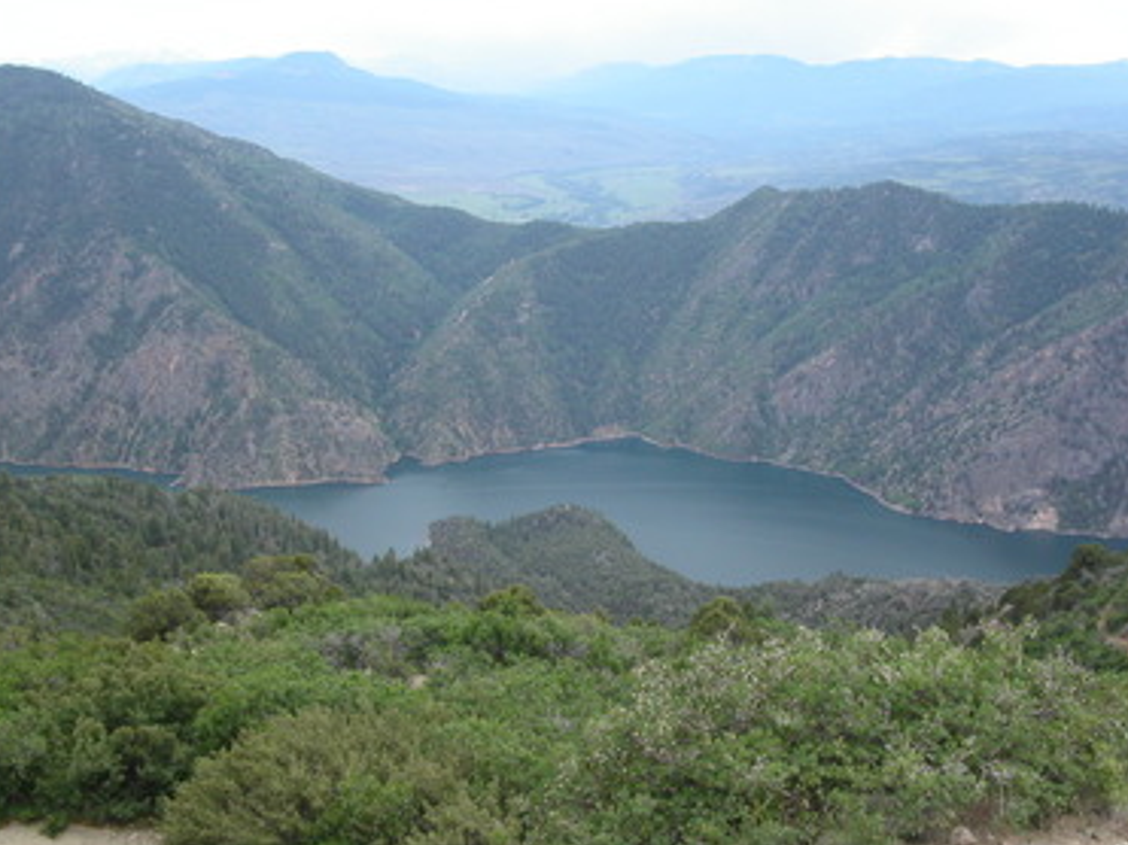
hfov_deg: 45.8
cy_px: 392
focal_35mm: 41
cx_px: 569
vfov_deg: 35.1
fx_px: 1336
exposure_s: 1/90
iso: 100
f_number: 8
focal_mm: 7.8
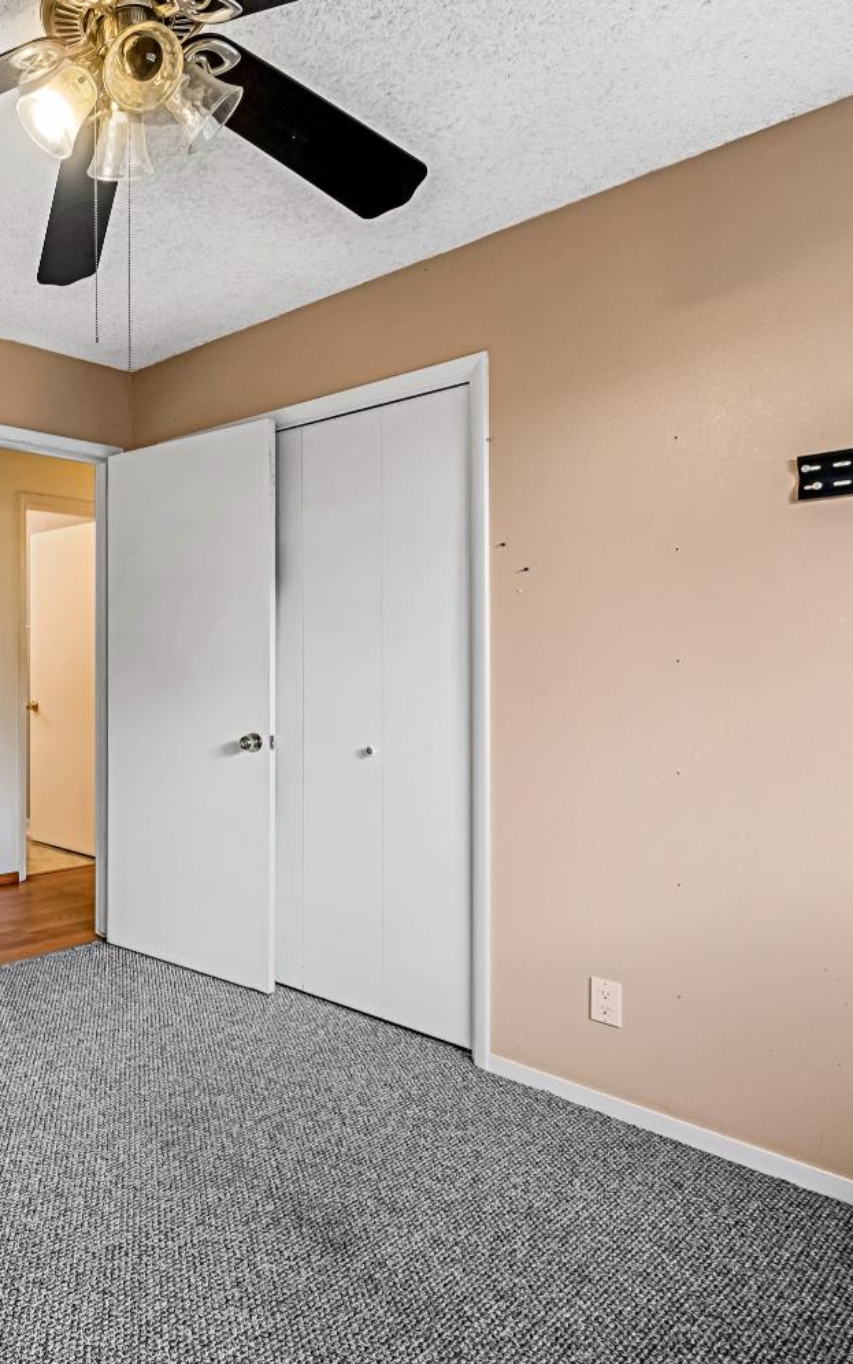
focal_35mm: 23
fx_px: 856
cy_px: 681
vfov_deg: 77.2
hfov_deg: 44.3
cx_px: -17
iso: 400
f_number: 8
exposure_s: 1/10
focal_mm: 10
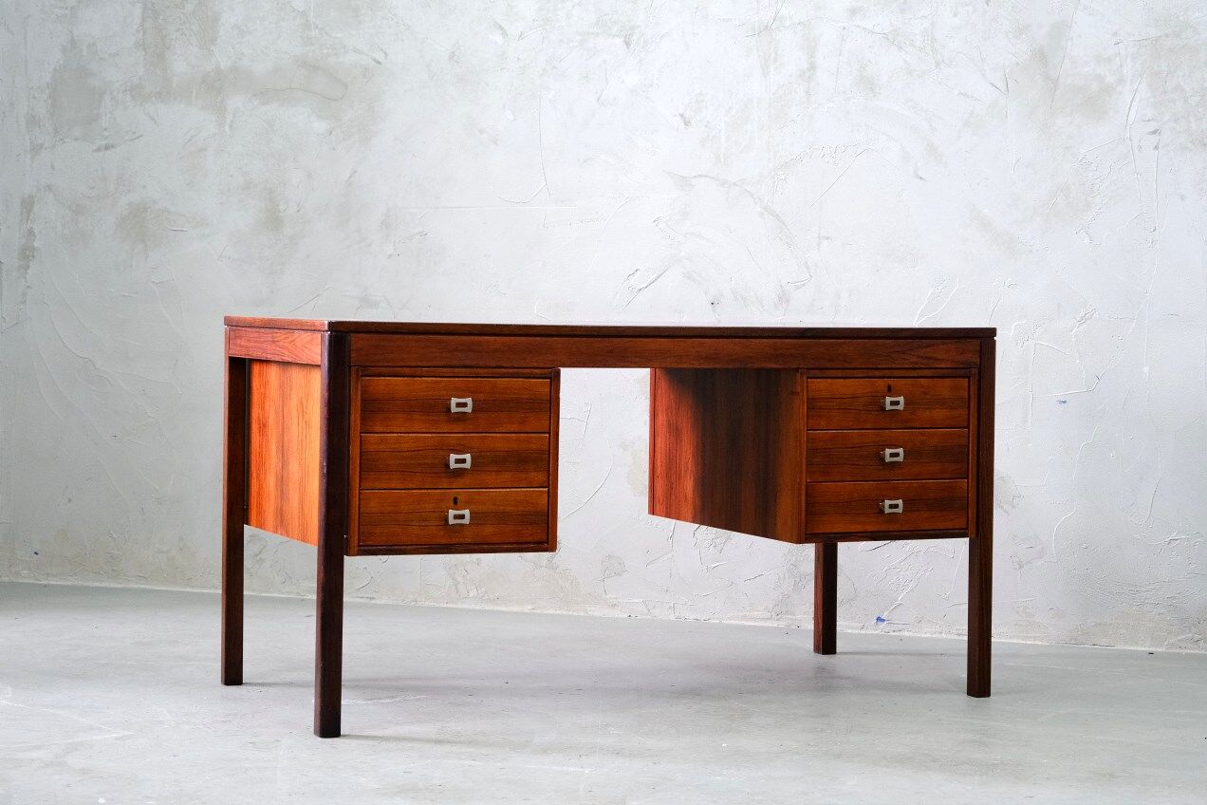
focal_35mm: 67
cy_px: 402
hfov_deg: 30.1
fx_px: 2246
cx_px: 604
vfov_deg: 20.3
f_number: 4
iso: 2000
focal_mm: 44.7
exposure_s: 1/60
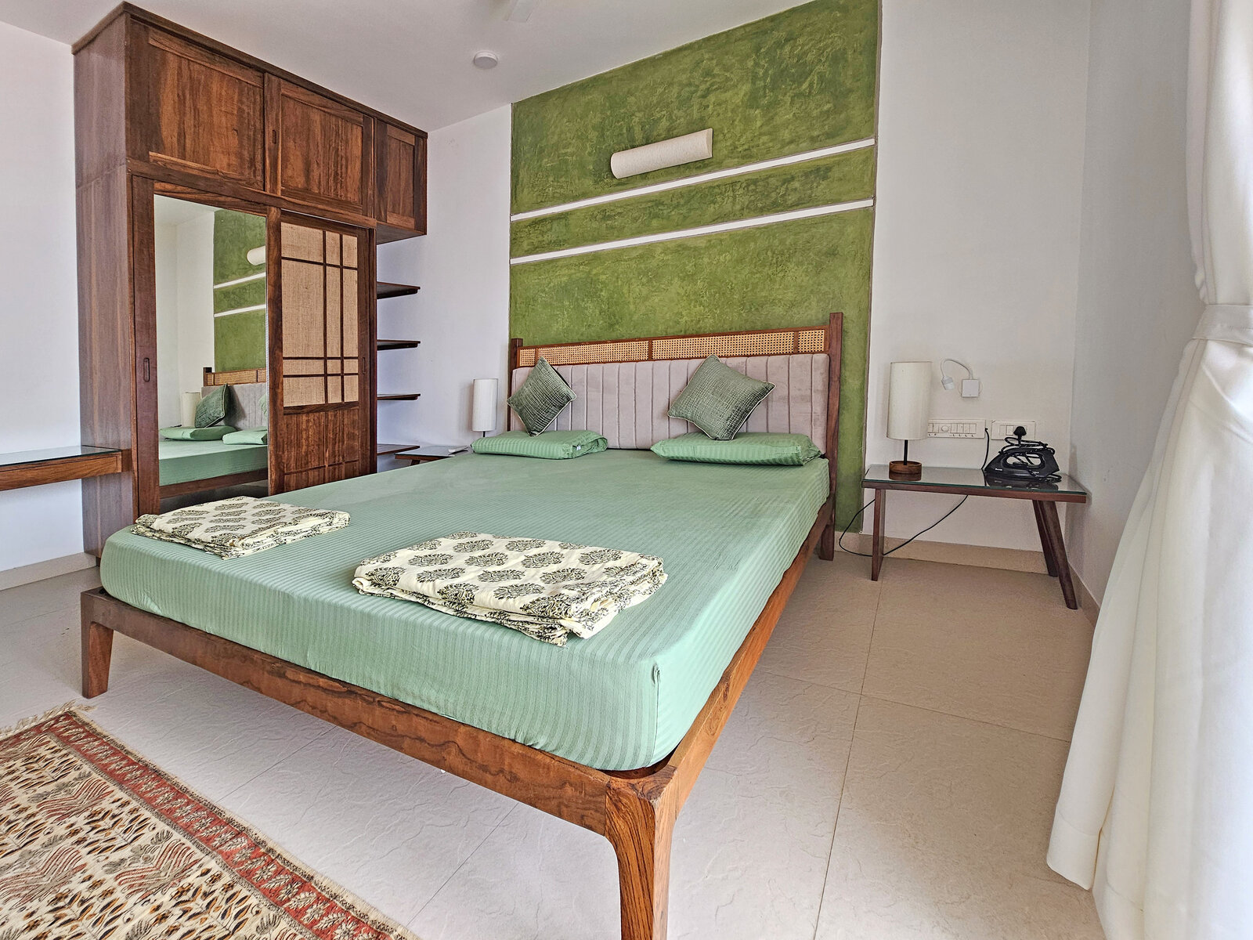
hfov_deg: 106.2
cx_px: 626
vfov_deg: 89.9
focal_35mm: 13
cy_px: 470
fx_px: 471
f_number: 2.2
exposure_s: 1/50
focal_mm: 2.2
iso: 50
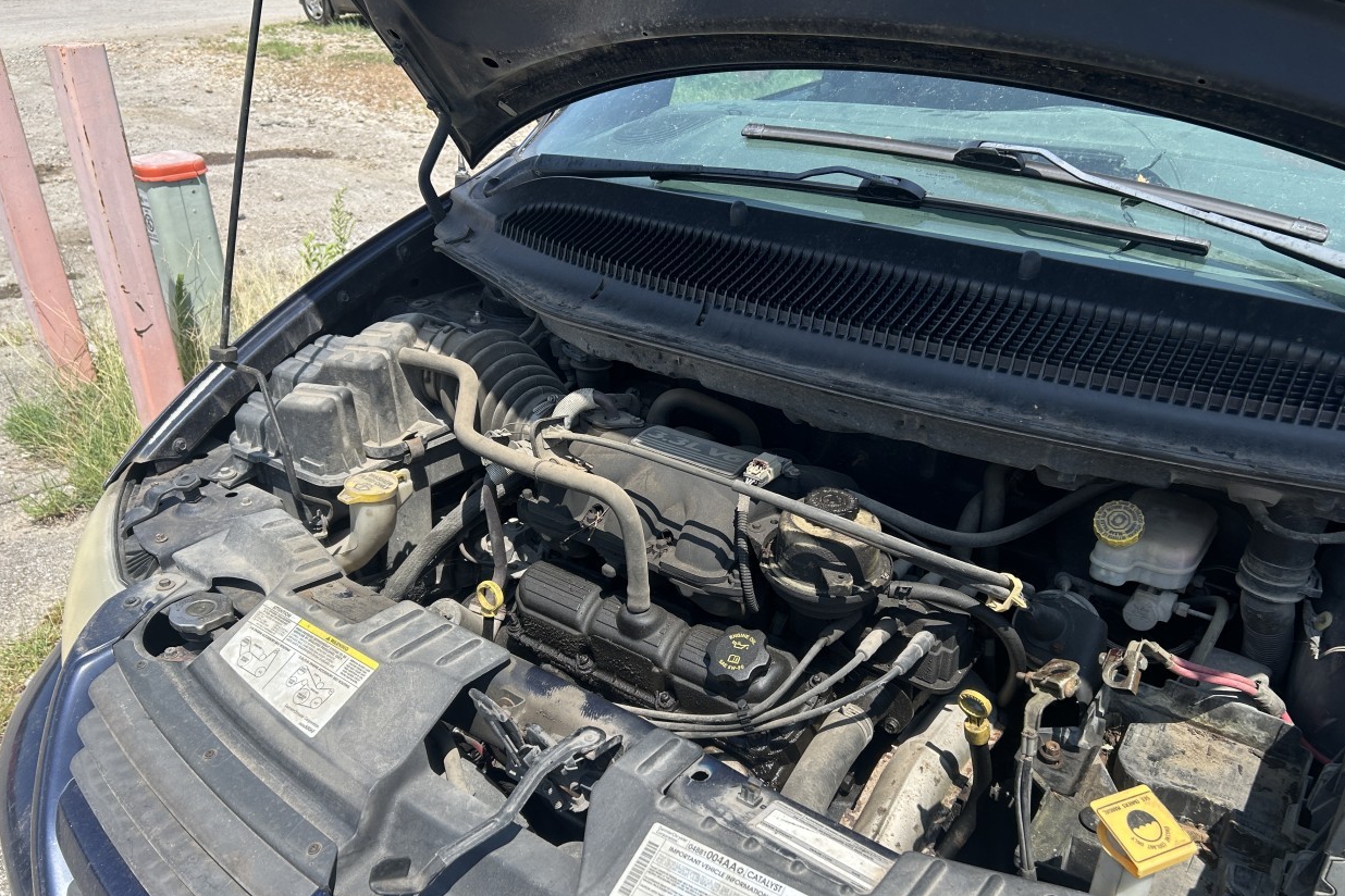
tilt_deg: -28.1
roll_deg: +0.7
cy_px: 517
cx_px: 691
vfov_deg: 46.3
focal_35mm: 28
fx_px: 1046
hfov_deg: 65.5
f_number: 1.5
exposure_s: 1/2457
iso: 50
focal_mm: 5.7
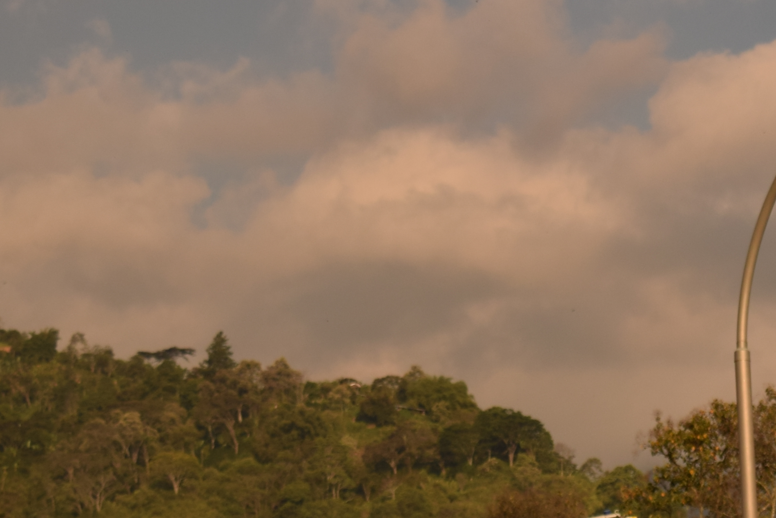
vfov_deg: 7.5
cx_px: 897
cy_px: 743
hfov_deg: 11.2
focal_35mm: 180
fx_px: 3880
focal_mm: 38
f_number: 4.8
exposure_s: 1/1250
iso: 100
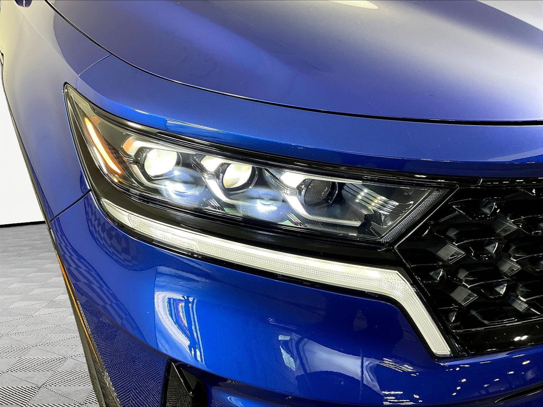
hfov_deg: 61.7
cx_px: 272
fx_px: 455
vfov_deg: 48.2
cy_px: 204
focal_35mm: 29
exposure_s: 1/84
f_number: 1.8
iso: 64
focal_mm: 3
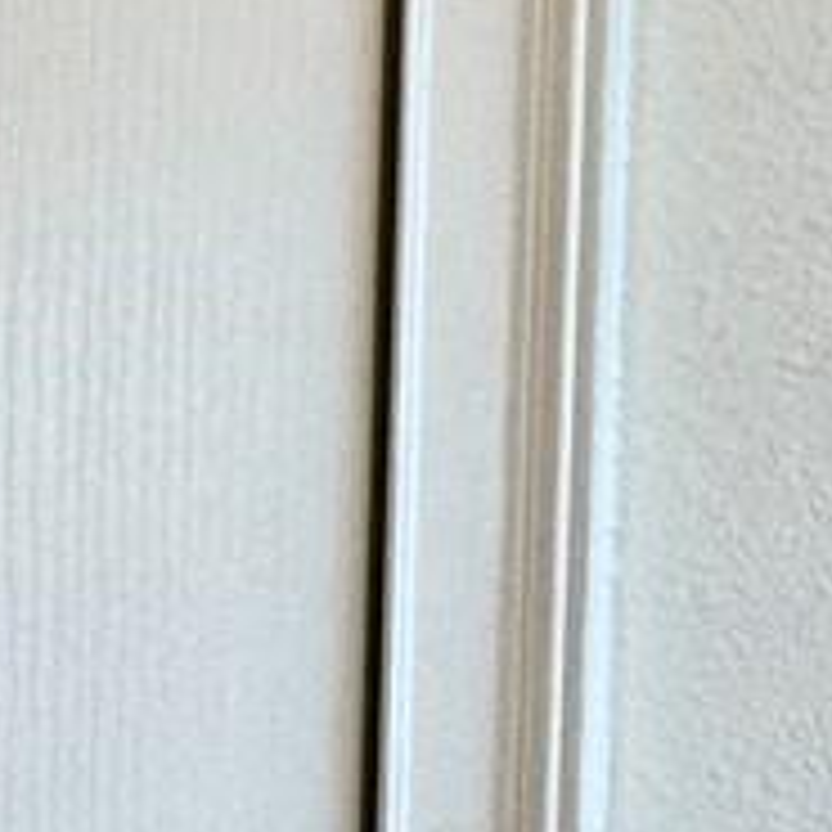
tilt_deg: -3.2
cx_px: -917
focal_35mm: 107
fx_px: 2910
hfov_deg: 13.5
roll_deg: +0.8
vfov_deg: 15.5
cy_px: 1061
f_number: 2.2
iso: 125
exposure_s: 1/120
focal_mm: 2.22
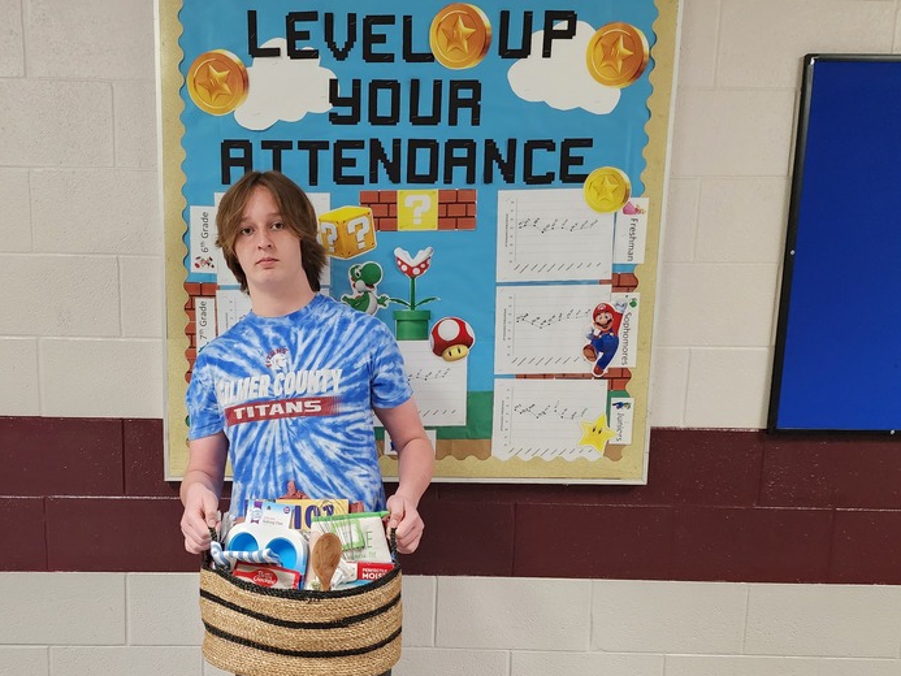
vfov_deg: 41.1
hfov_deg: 53.1
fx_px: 885
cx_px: 319
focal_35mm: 34
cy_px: 471
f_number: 1.8
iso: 1000
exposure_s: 1/120
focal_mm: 6.4
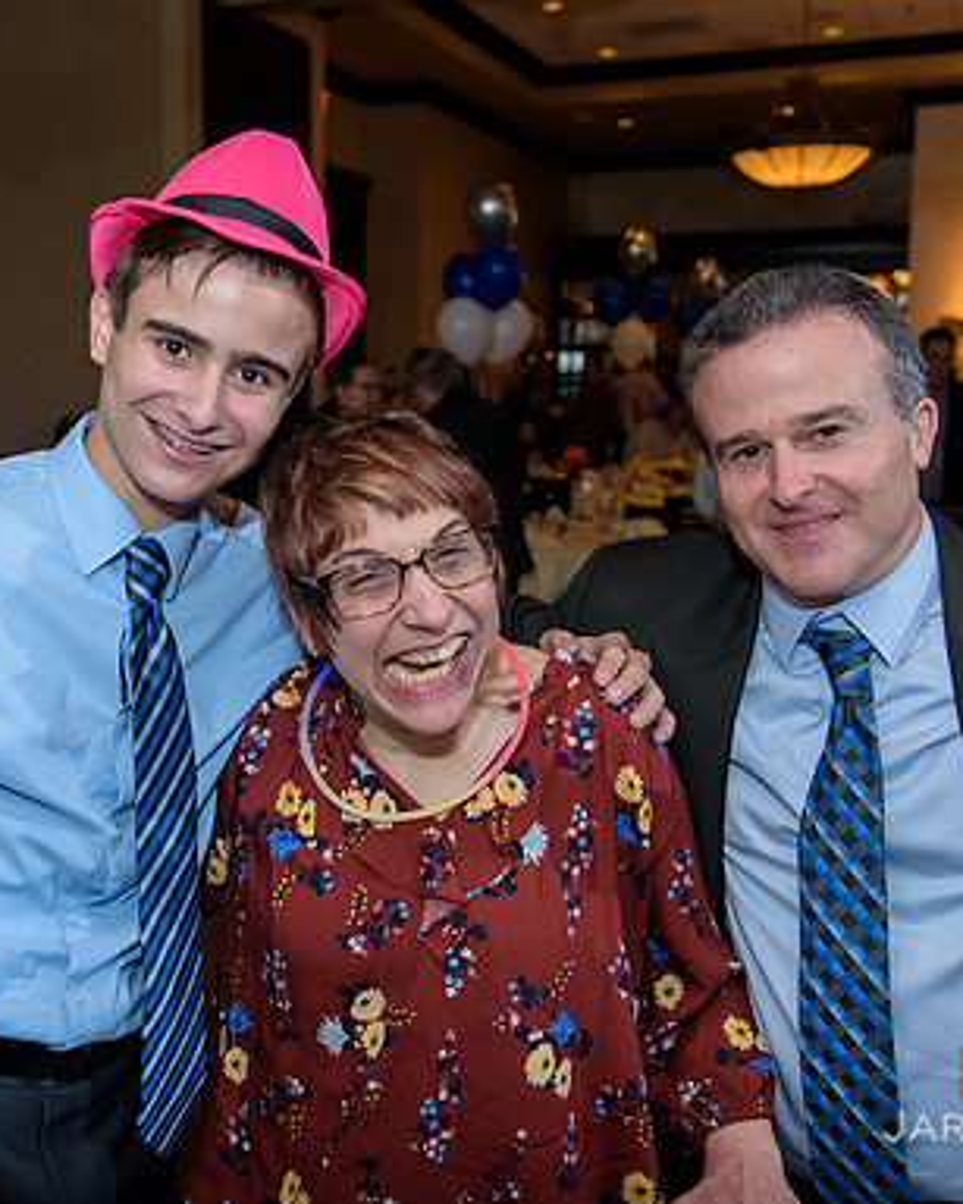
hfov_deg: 33.6
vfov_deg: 42.0
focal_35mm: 44
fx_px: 1568
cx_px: 273
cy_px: 604
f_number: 3.2
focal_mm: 31
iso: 1600
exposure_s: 1/125
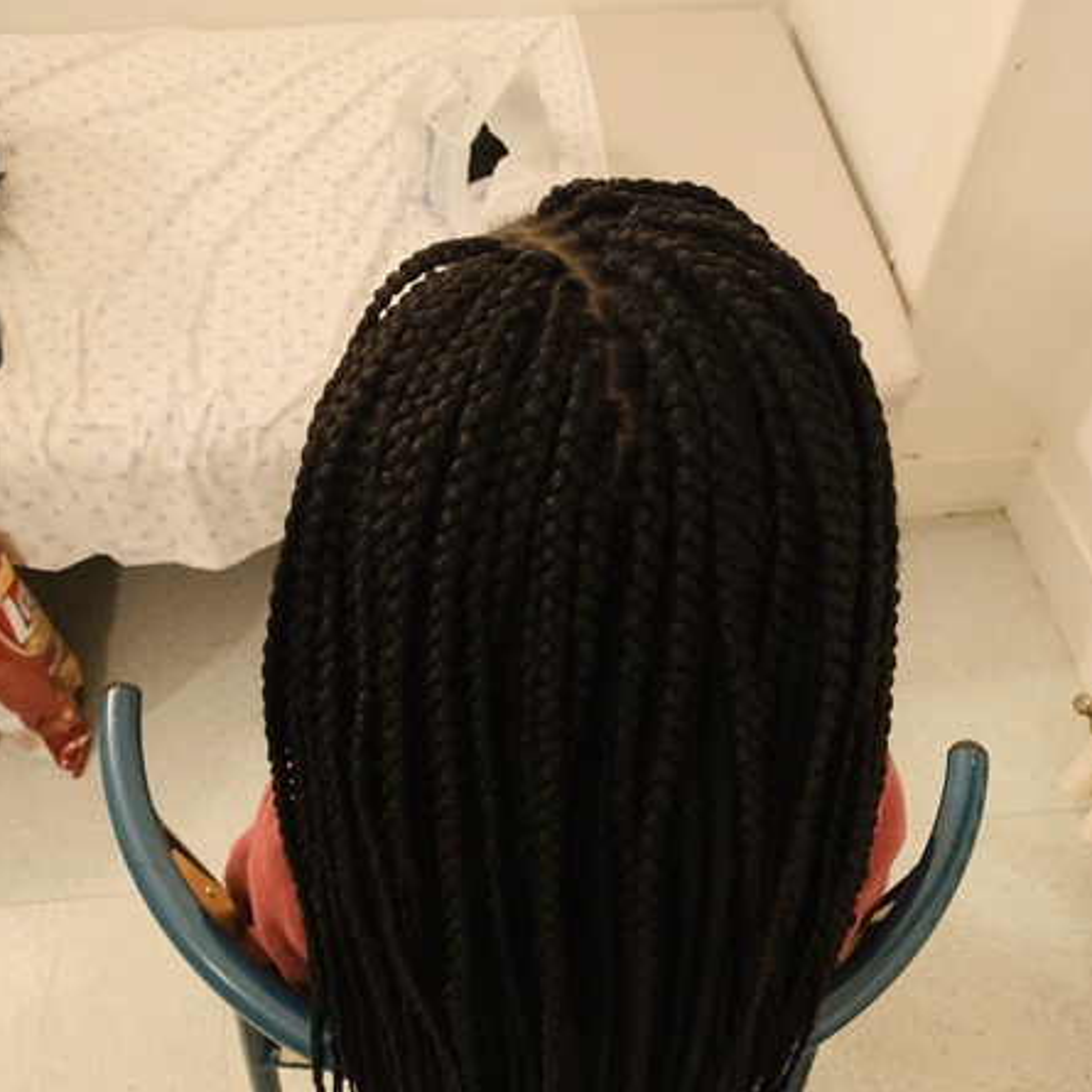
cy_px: 594
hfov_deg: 52.5
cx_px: 542
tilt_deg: -53.1
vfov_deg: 52.5
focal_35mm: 31
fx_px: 1106
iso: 320
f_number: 1.8
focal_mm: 4.25
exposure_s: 1/25
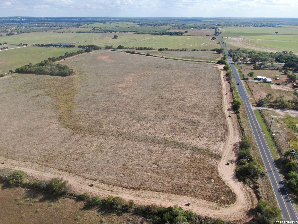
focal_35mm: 24
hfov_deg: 71.6
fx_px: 207
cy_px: 112
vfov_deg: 56.8
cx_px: 149
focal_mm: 4.39
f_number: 2.8
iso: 100
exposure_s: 1/1000
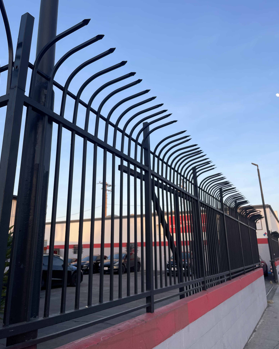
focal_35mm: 27
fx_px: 279
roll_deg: +1.2
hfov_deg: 53.2
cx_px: 136
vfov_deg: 64.0
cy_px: 165
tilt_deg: +16.1
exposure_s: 1/592
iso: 32
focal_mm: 5.1
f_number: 1.6
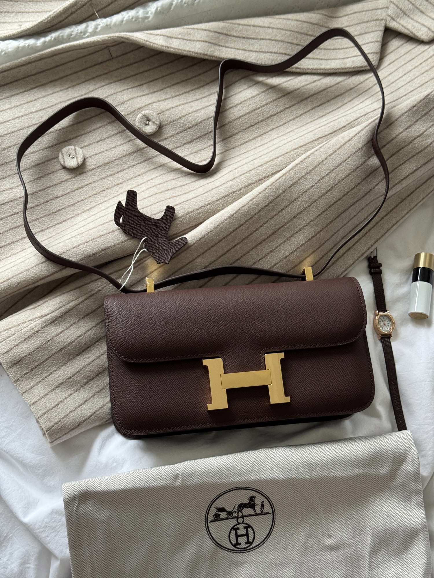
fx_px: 802
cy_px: 289
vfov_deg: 39.7
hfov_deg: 30.3
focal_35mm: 48
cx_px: 217
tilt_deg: -73.1
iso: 200
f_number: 1.78
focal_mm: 6.76
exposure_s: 1/60
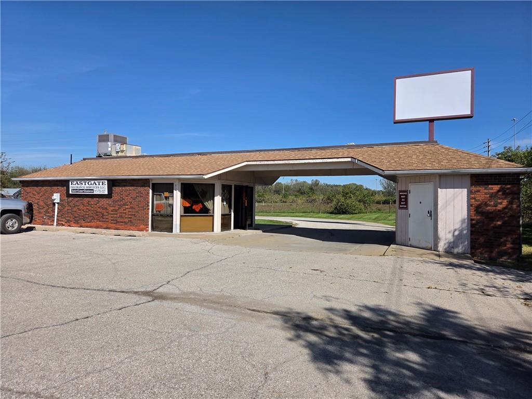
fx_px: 353
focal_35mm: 23
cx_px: 266
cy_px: 200
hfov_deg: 73.9
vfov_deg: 58.9
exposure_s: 1/6743
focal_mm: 5.4
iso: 80
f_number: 1.8
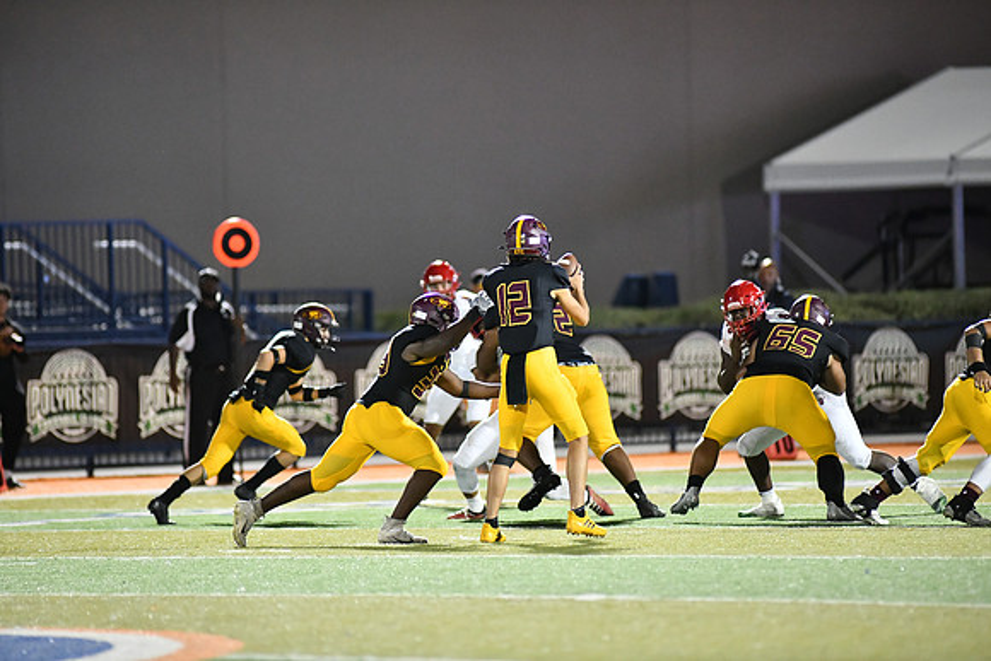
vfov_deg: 4.6
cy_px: 330
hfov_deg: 6.9
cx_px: 496
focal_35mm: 300
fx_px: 8260
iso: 7200
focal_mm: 300
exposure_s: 1/1000
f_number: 2.8
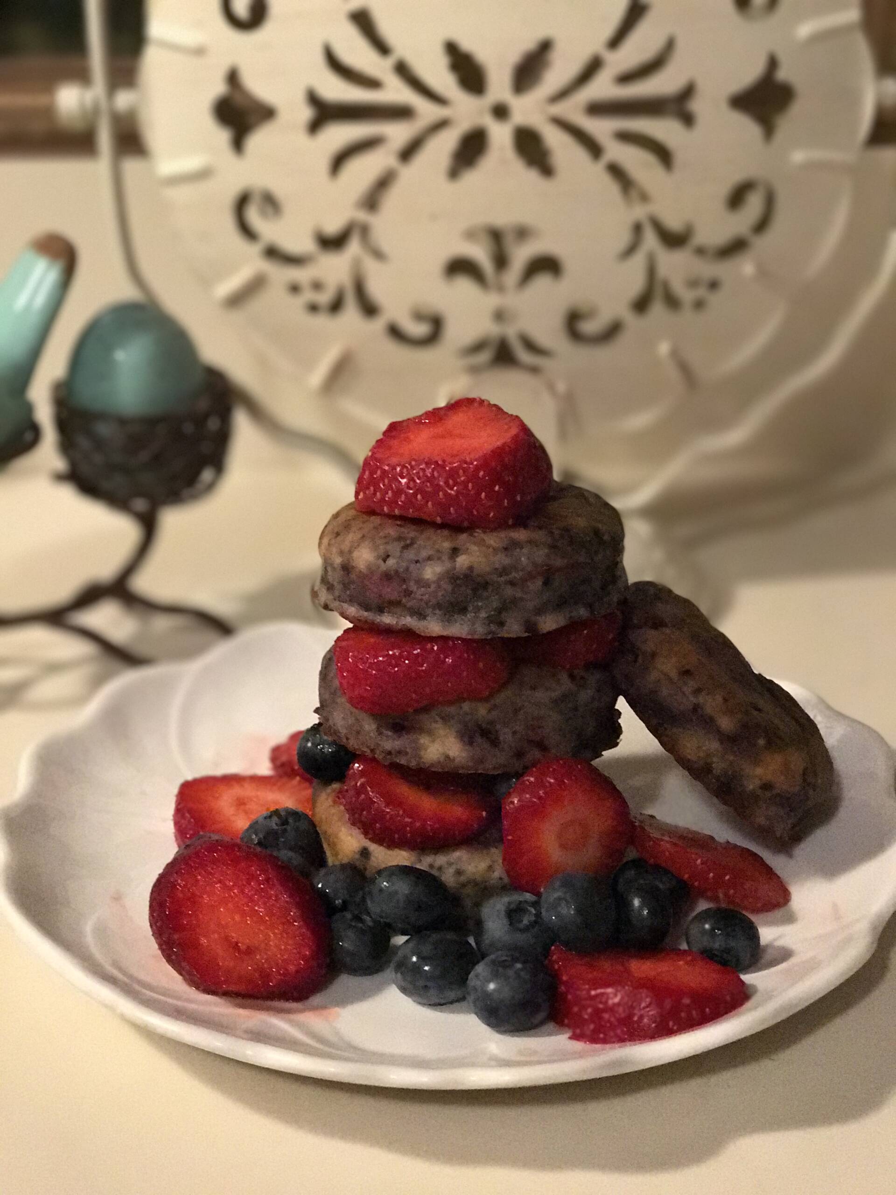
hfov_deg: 25.7
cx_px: 448
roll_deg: +1.5
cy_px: 598
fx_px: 1967
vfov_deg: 33.8
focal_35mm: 57
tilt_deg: -23.2
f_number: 2.8
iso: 1000
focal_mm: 6.6
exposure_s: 1/60
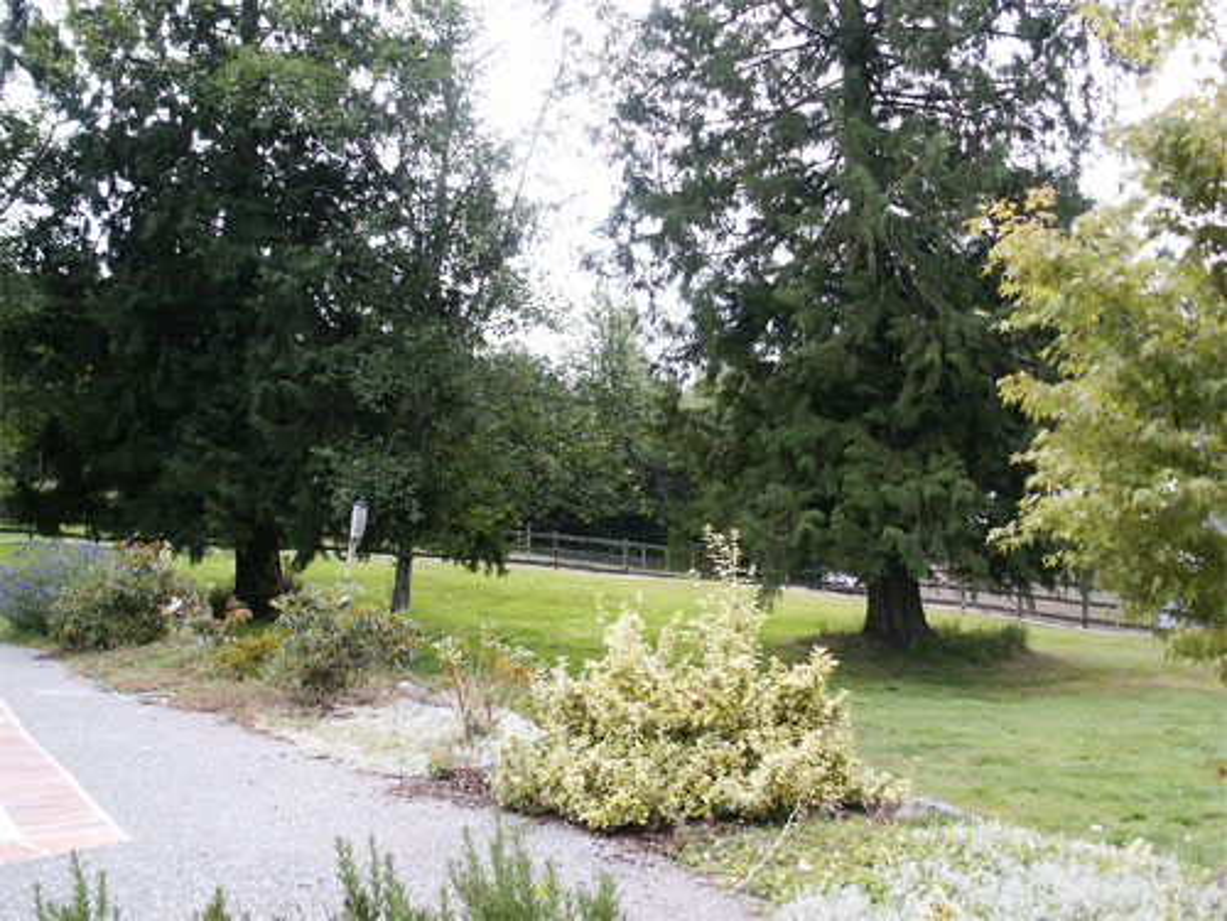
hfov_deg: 52.6
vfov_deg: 40.7
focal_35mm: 35
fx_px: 1241
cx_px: 614
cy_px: 460
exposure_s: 1/125
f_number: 3
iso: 64
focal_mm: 7.18
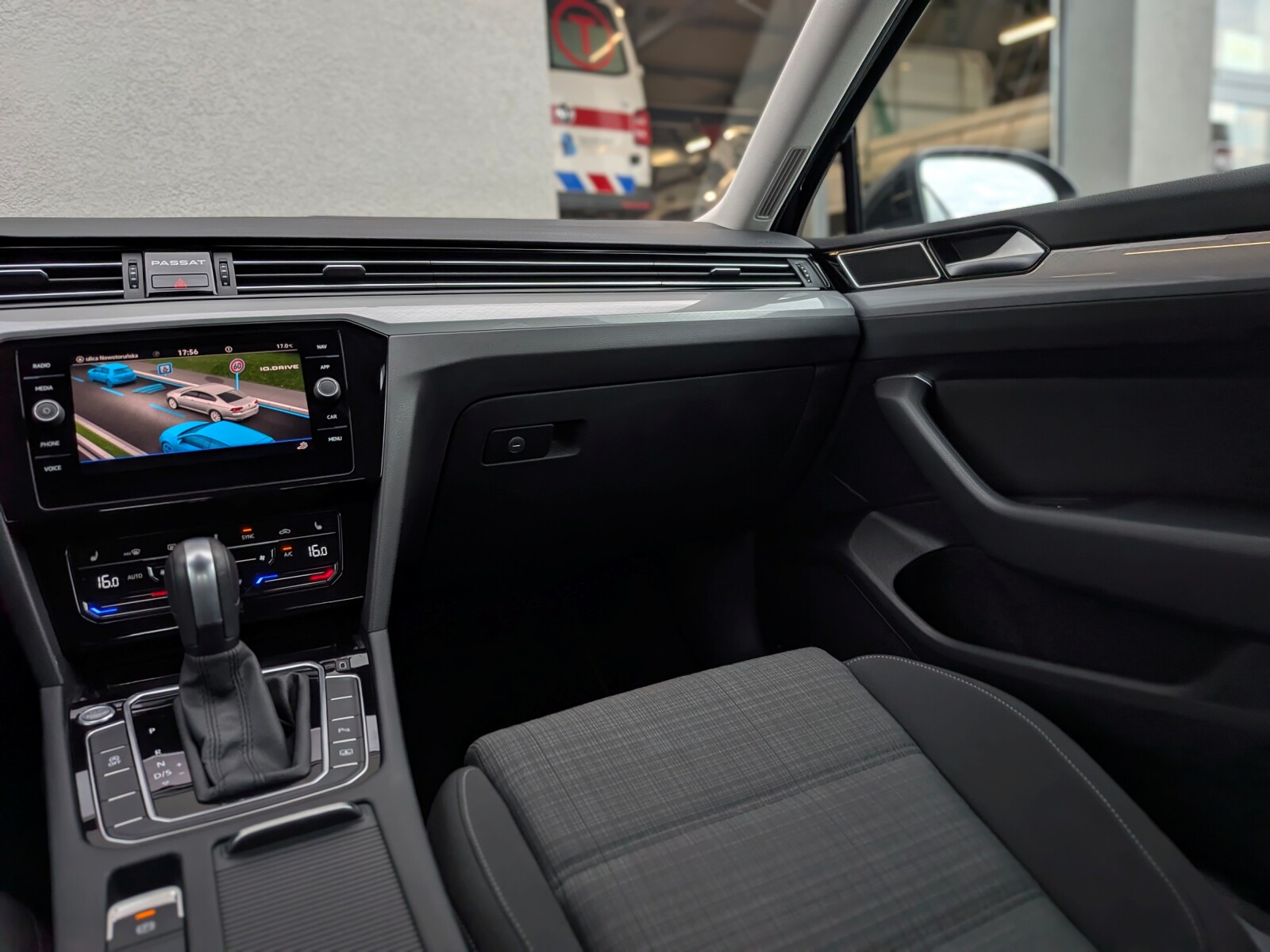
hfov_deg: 71.6
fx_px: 881
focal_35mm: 24
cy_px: 476
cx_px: 635
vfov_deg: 56.8
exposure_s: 1/138
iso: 30
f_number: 1.7
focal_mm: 4.53
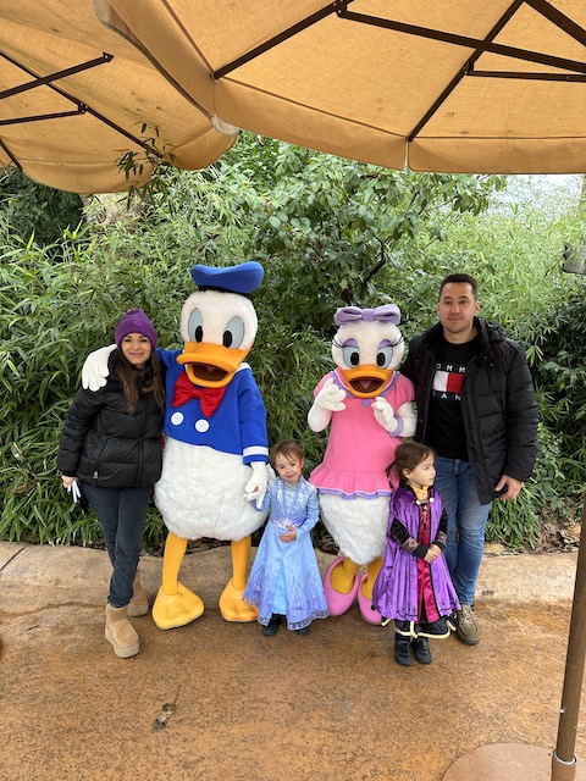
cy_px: 390
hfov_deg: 56.8
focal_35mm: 24
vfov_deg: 71.6
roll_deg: +1.8
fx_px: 542
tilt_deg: -6.9
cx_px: 293
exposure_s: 1/121
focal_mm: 6.86
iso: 100
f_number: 1.78
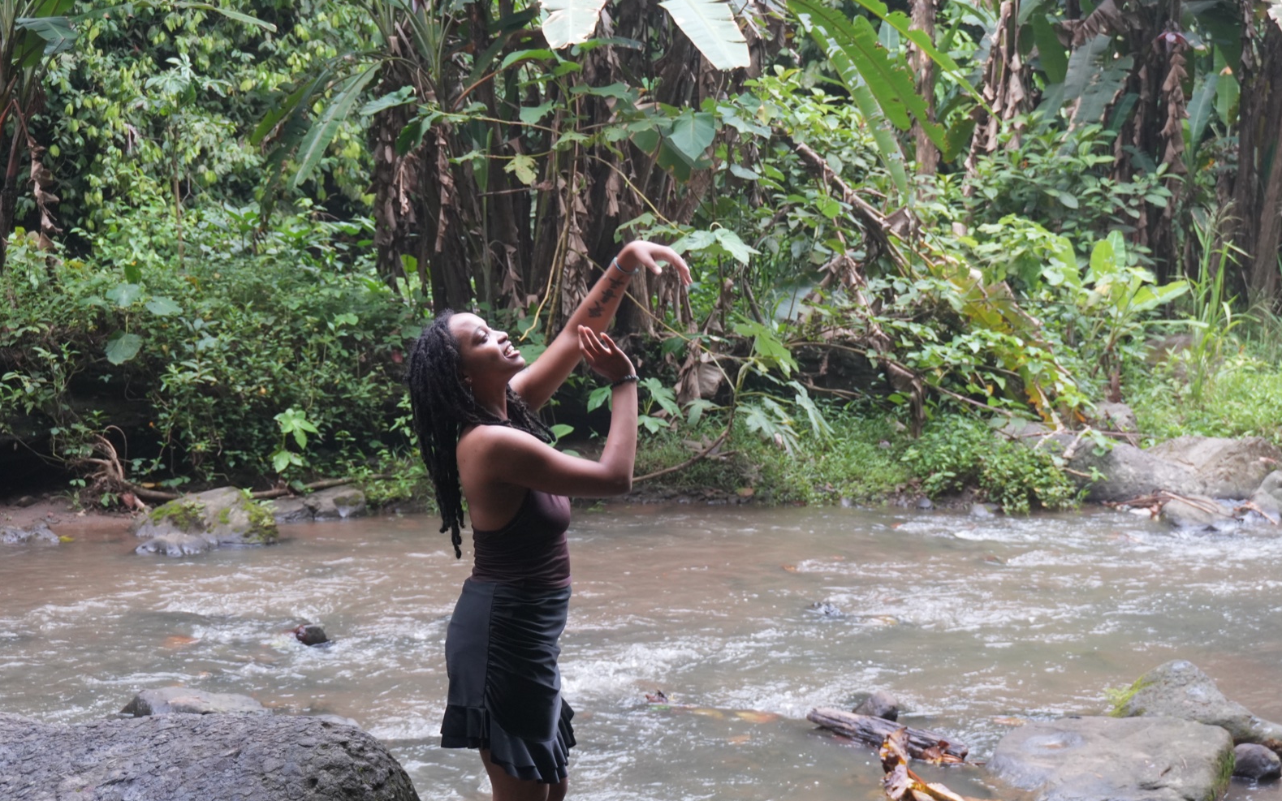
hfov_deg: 32.2
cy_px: 382
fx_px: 2219
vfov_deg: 20.5
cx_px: 648
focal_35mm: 64
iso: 1000
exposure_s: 1/80
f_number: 5.6
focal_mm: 41
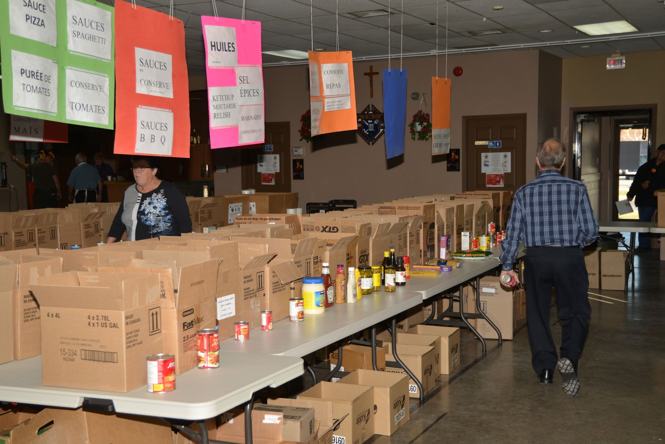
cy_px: 222
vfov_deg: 28.1
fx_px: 887
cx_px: 332
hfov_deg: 41.1
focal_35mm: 48
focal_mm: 48
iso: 320
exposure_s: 1/250
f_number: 6.3
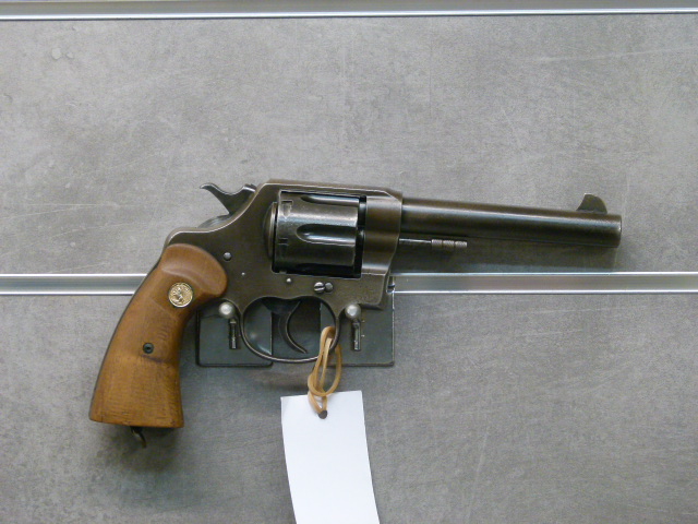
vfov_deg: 14.1
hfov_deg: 18.7
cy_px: 262
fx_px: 2117
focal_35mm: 105
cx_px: 349
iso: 400
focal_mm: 18.9
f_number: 3.5
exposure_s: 1/60
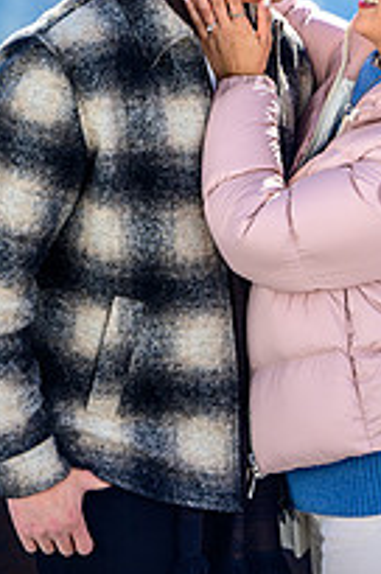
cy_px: 185
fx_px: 5240
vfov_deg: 6.3
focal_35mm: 329
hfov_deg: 4.2
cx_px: 270
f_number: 3.2
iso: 100
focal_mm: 150
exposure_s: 1/1000
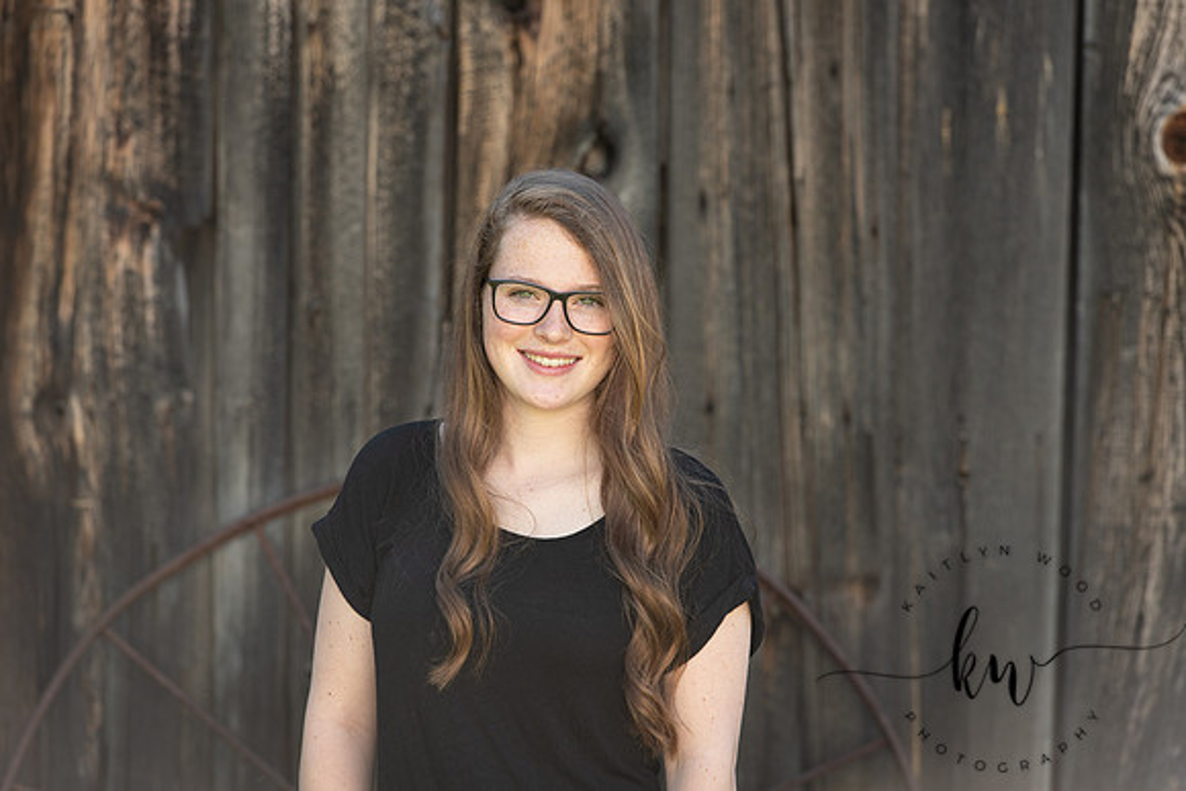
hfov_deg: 11.0
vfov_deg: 7.4
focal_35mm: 186
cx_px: 593
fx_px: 6131
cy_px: 396
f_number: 5.6
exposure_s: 1/200
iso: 400
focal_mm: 185
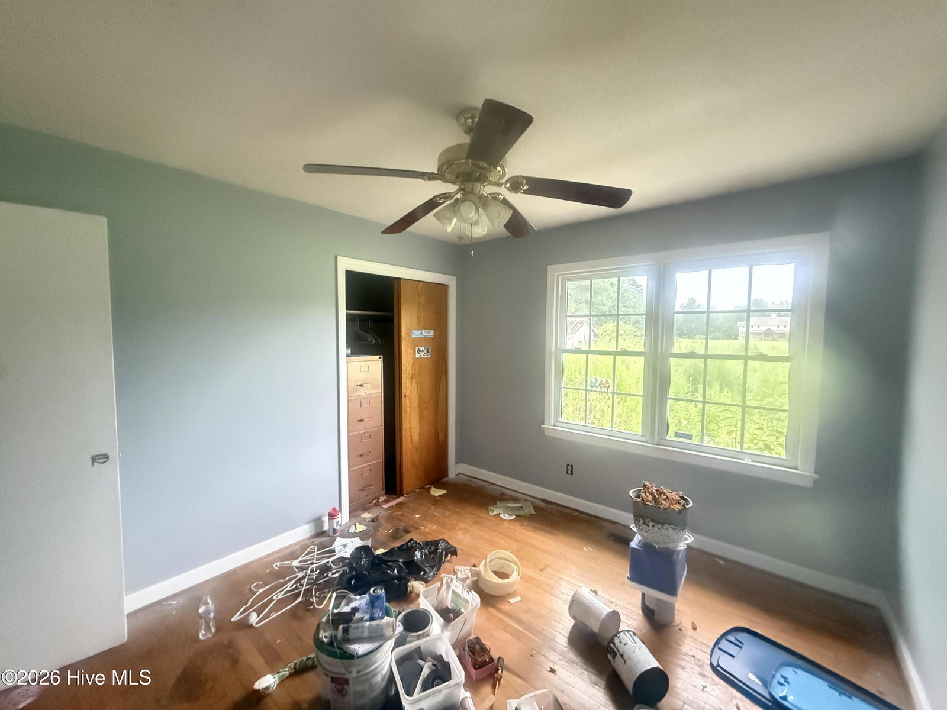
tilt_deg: -4.0
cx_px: 474
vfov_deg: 85.7
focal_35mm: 14
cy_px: 355
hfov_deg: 102.1
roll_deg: -0.1
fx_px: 383
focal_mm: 2.22
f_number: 2.2
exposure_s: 1/51
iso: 1600
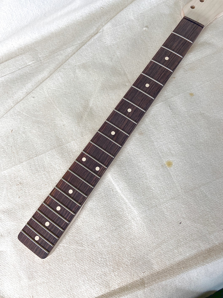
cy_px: 149
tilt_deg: -74.4
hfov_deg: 53.1
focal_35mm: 26
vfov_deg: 67.3
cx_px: 112
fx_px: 223
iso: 80
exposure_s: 1/120
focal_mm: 4.25
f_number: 1.8
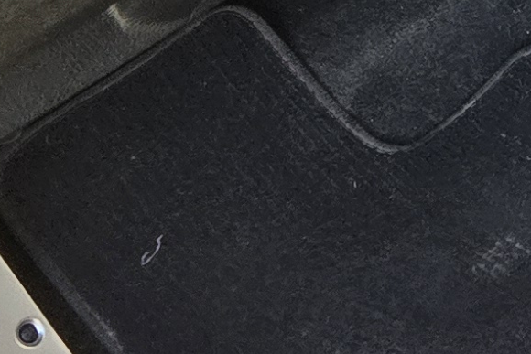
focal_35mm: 165
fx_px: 2434
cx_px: 1158
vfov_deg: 8.2
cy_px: -167
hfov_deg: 11.0
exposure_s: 1/508
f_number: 1.8
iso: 125
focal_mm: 5.4
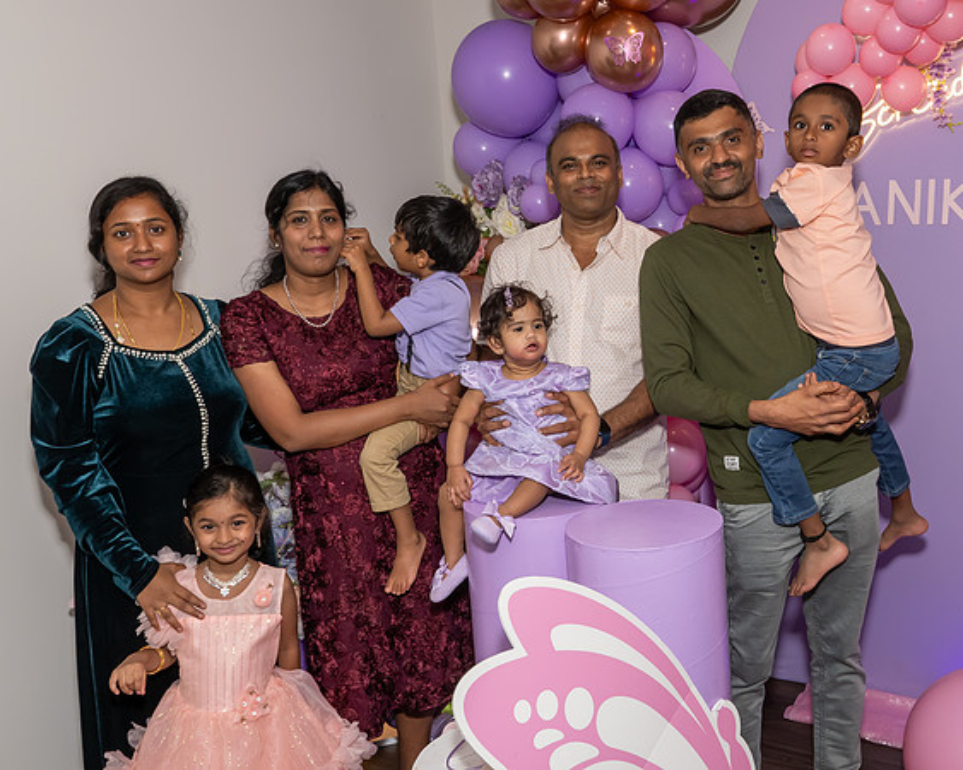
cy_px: 348
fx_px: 951
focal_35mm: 33
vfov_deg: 44.0
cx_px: 634
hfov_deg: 52.8
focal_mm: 18
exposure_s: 1/250
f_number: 9
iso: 800
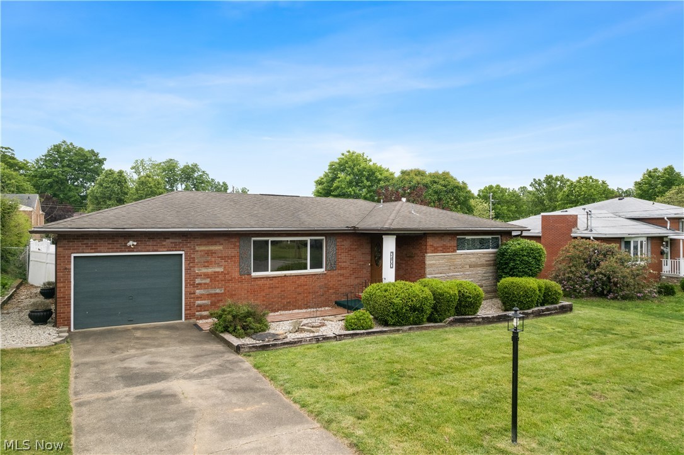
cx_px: 342
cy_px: 228
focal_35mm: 22
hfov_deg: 78.6
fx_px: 418
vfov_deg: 57.2
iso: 100
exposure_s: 1/500
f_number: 2.8
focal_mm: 8.38
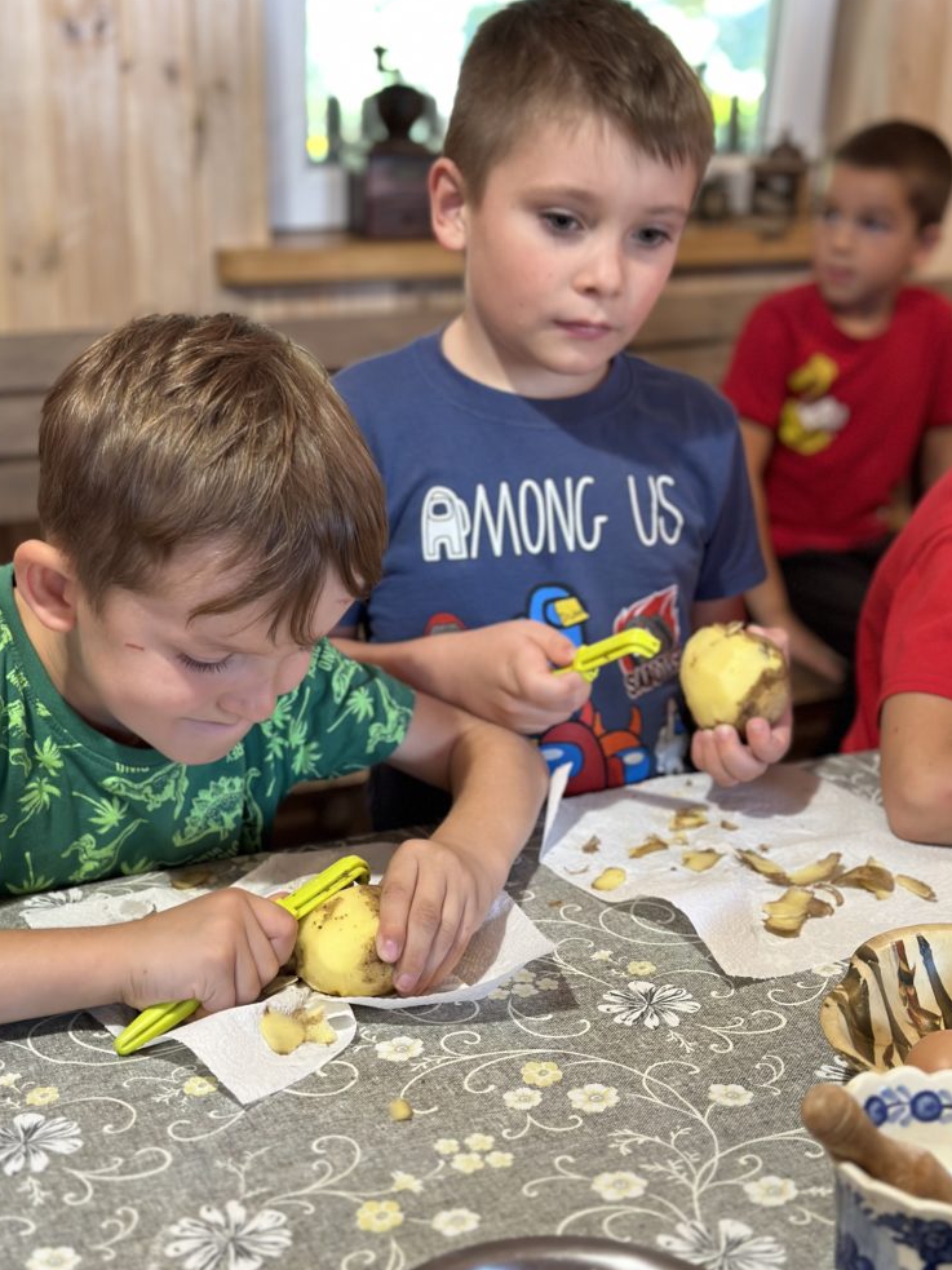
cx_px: 464
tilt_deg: -18.4
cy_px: 632
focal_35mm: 50
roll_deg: -1.6
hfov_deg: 29.1
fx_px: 1834
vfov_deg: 38.2
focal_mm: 6.86
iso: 250
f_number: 1.78
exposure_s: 1/33
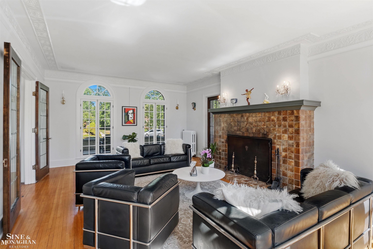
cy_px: 124
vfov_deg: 67.4
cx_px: 186
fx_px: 186
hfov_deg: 90.0
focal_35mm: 18
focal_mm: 11.9
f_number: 6.4
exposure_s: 1/4
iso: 640
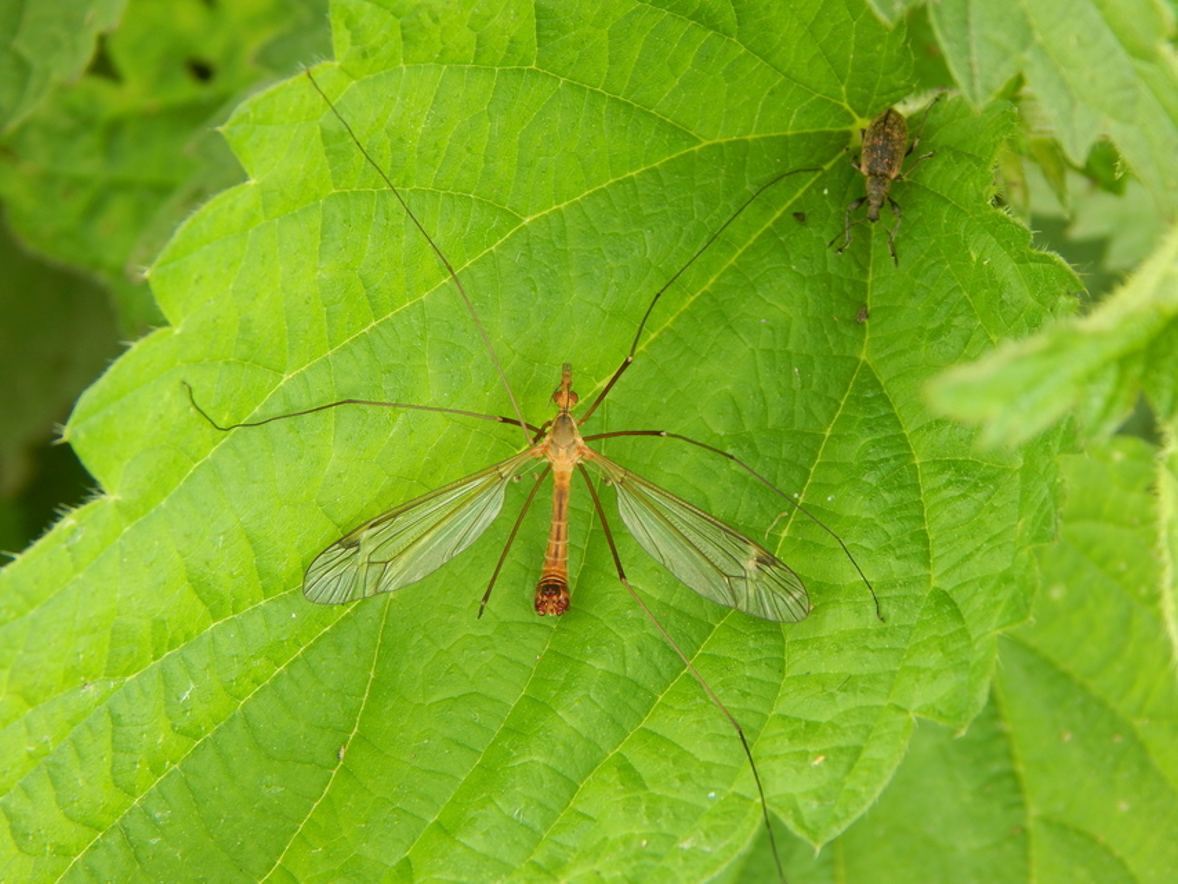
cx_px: 589
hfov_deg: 21.1
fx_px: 3165
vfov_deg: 15.9
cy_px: 442
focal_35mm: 93
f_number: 4.4
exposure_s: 1/30
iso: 125
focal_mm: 16.6
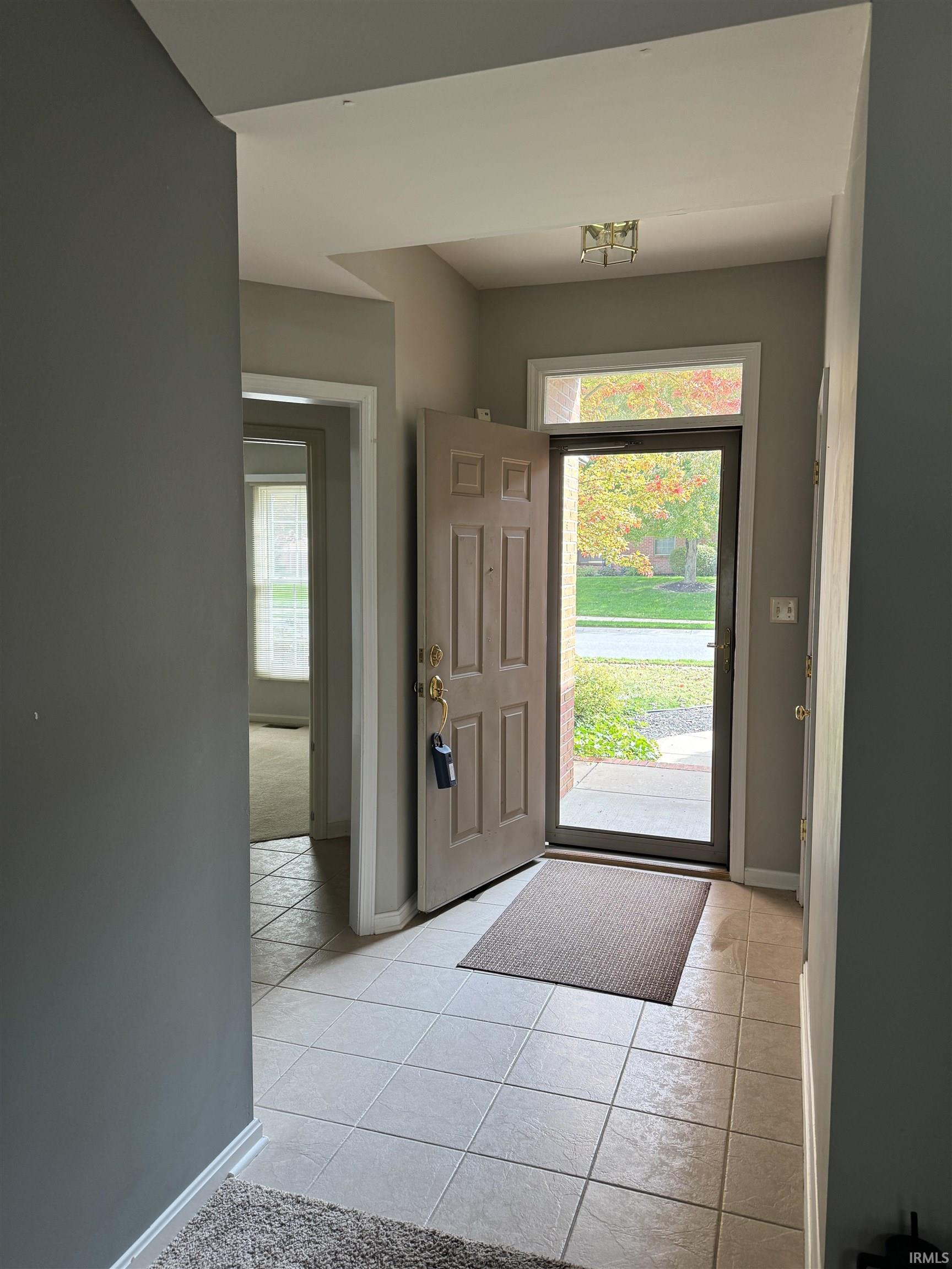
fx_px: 880
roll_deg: -0.2
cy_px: 634
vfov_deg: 71.6
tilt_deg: -6.2
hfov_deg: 56.8
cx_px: 476
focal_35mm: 24
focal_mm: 6.76
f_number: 1.78
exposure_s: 1/120
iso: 100
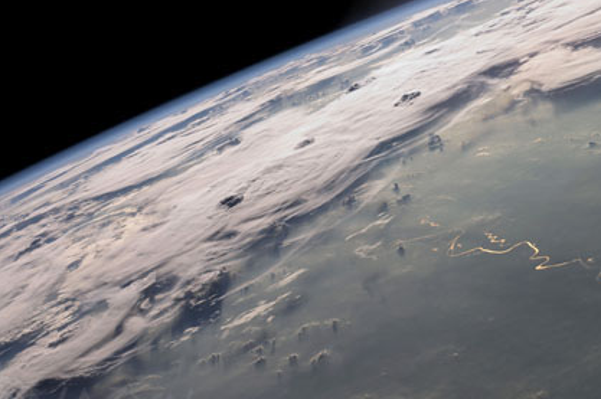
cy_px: 189
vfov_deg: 14.4
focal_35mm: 95
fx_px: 1584
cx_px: 303
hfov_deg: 21.5
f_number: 7.1
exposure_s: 1/1250
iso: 200
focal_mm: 48
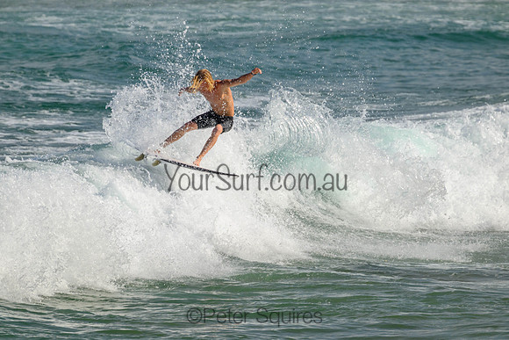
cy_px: 170
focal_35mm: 800
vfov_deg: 1.7
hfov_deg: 2.6
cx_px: 254
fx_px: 11313
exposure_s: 1/2000
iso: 640
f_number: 11
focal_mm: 800
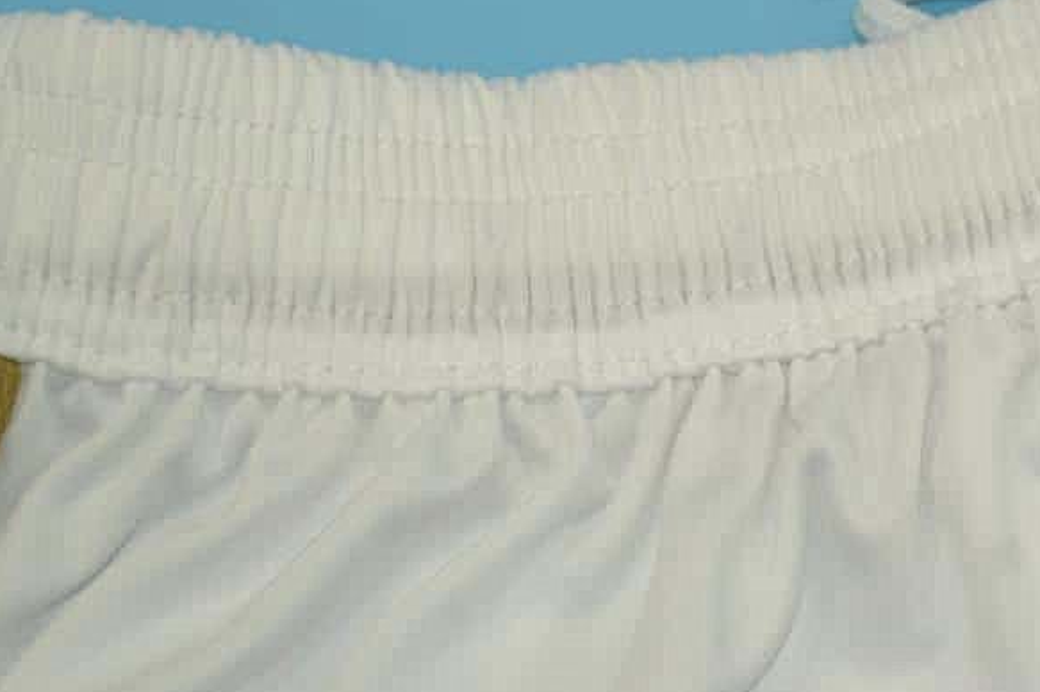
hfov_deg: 13.4
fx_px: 4415
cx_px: 871
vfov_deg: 8.9
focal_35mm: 153
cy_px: 62
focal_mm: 55
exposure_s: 1/100
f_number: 5.6
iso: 200
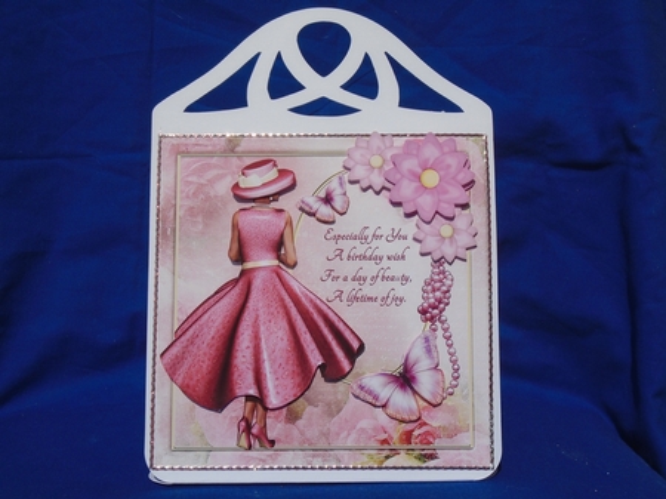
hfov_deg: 38.9
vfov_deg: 29.6
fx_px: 942
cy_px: 250
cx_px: 333
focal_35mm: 49
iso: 100
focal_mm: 8.7
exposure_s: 1/400
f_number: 11.3
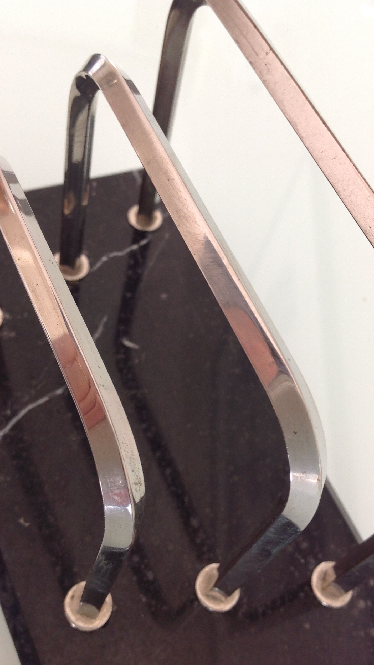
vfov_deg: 51.6
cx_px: 226
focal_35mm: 39
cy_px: 326
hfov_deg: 30.3
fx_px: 688
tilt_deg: -55.3
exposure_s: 1/24
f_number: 2.4
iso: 64
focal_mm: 4.28
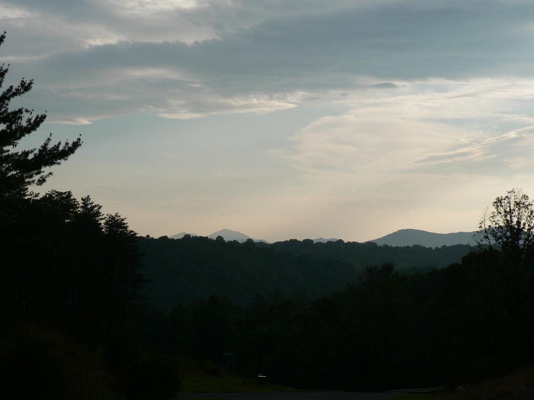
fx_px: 1080
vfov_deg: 21.0
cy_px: 200
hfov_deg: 27.8
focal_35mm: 70
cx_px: 267
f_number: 5.6
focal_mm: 11.6
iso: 80
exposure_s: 1/400
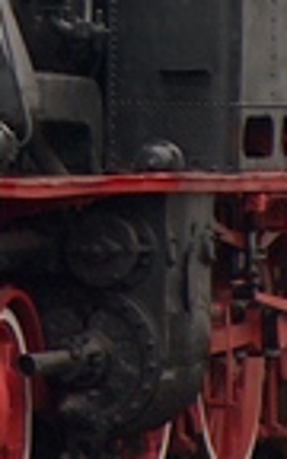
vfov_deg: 2.3
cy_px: 29
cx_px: -309
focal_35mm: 901
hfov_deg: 1.5
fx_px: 11276
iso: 200
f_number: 3.1
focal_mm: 44.63
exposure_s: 1/58.8
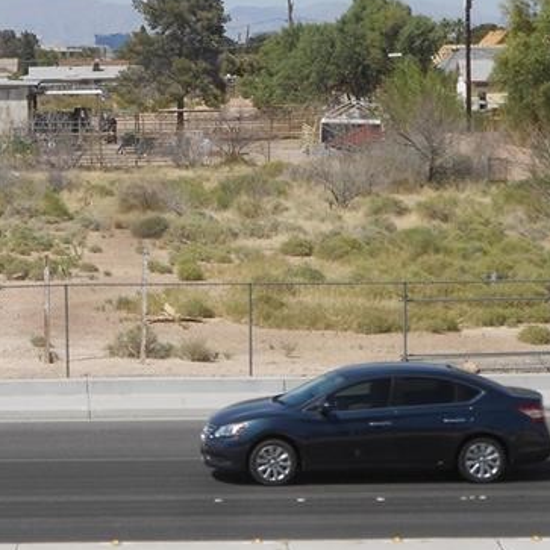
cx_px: 94
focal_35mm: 148
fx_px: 2660
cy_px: 126
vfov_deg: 11.8
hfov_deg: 11.7
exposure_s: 1/640
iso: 80
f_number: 5.8
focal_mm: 13.5
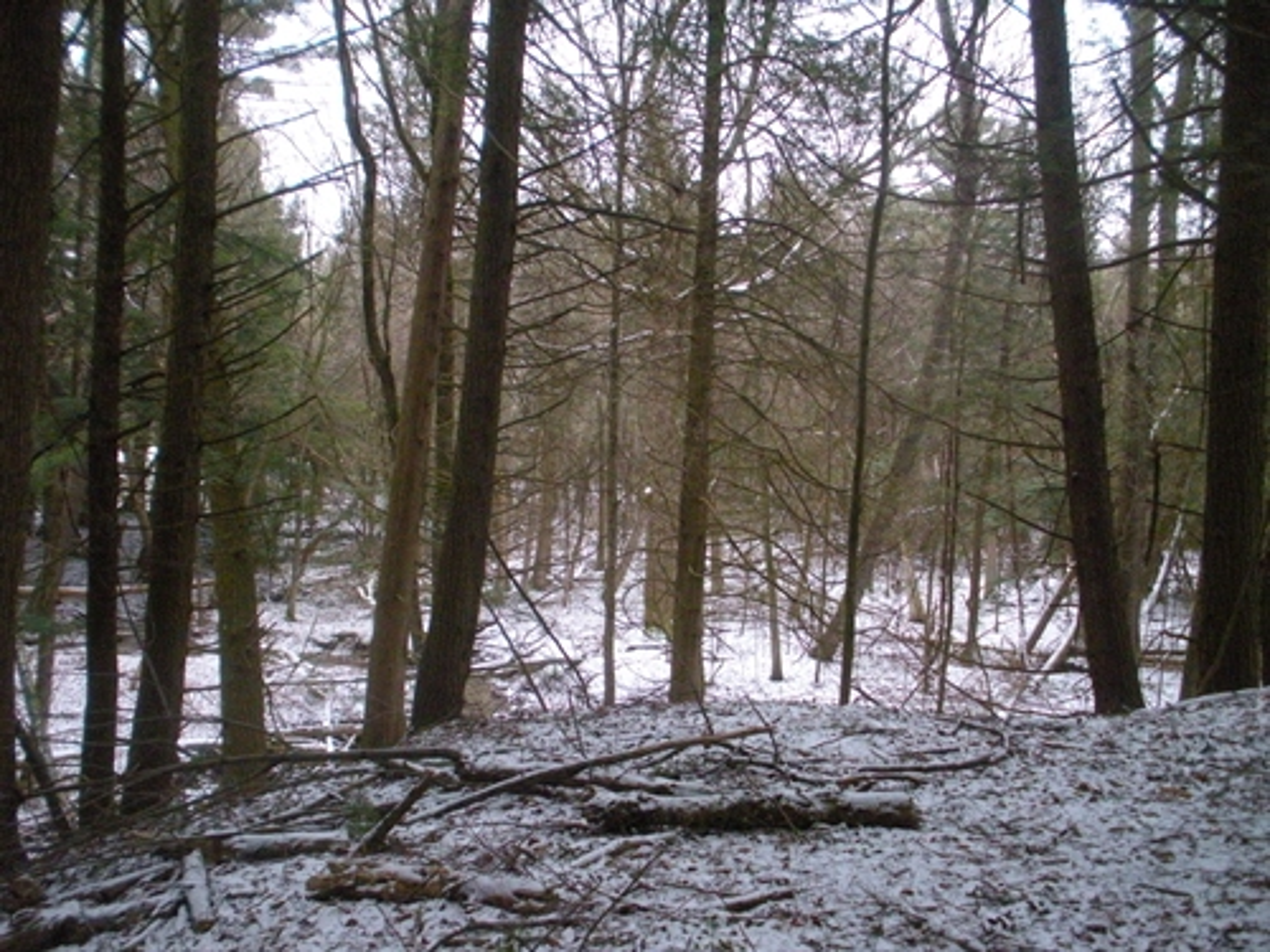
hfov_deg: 51.4
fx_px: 1321
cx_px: 635
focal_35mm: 36
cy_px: 476
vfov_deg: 39.7
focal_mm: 6.3
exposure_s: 1/125
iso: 604
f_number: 3.5
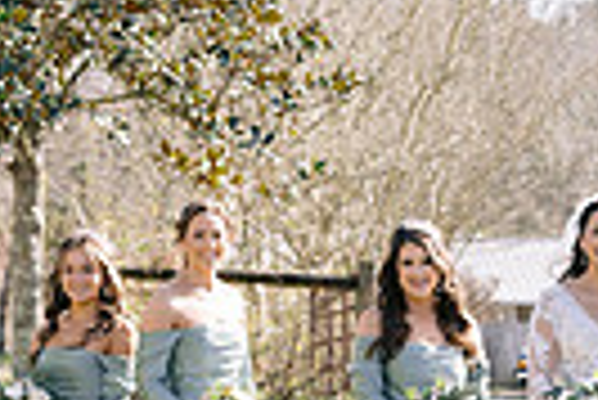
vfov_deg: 5.9
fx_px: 3908
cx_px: 571
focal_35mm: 235
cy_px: 315
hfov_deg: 8.7
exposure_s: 1/200
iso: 80
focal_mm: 50
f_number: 3.5
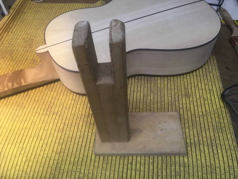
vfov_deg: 48.2
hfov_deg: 61.7
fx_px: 199
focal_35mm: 29
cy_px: 90
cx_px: 119
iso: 50
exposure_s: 1/33
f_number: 2.2
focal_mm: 4.15
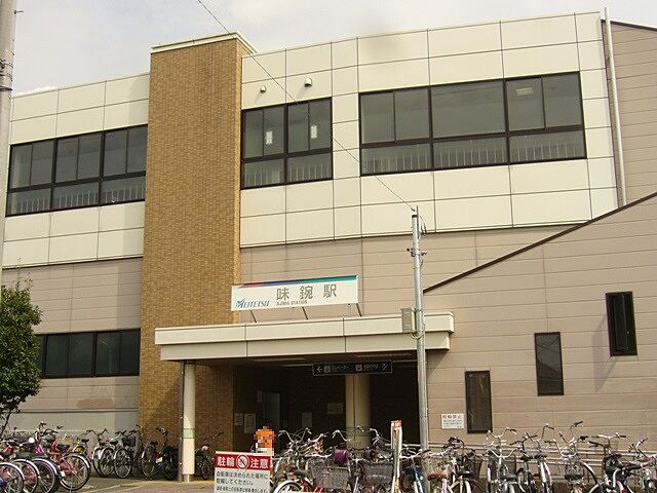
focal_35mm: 45
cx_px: 328
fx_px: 854
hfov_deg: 42.1
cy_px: 246
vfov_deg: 32.2
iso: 80
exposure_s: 1/400
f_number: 6.3
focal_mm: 7.5
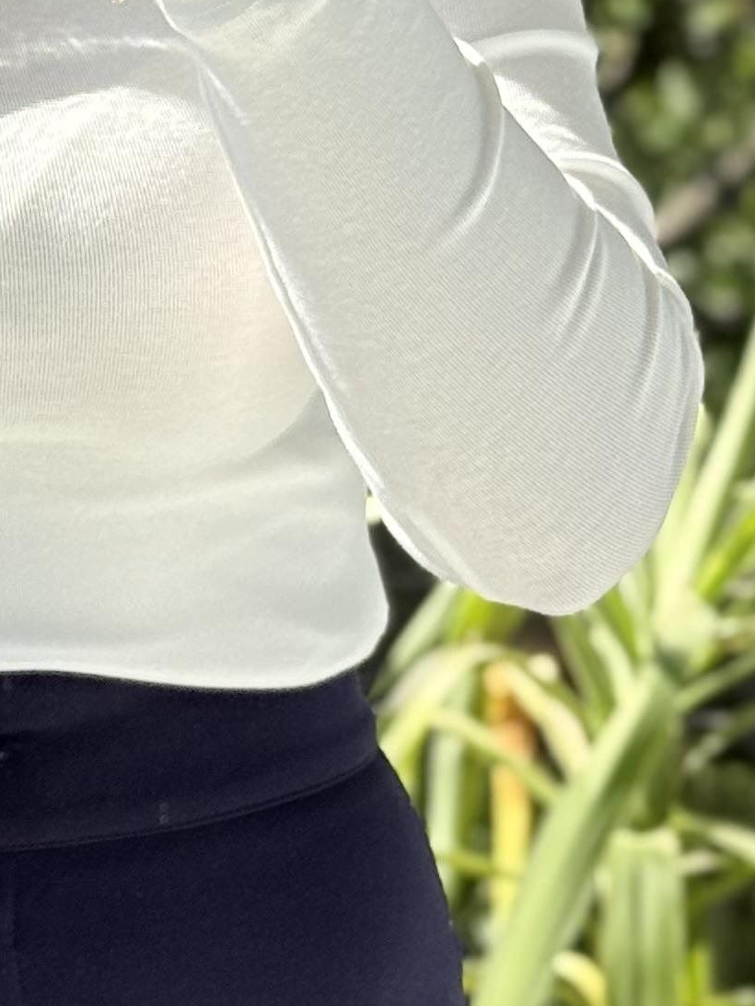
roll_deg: -0.3
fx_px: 5146
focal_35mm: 177
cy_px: 245
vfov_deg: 11.1
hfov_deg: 8.3
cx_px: -43
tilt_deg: -21.0
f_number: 1.78
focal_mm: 6.76
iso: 80
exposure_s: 1/917
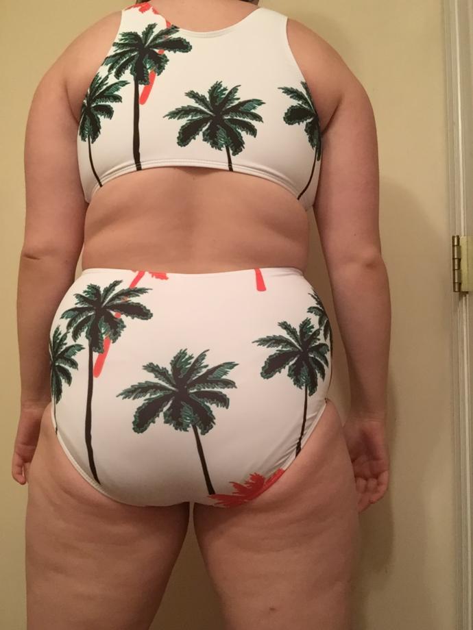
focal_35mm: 31
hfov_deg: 45.4
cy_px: 315
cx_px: 236
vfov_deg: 58.4
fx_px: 565
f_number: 2.2
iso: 200
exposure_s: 1/30
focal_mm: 2.65
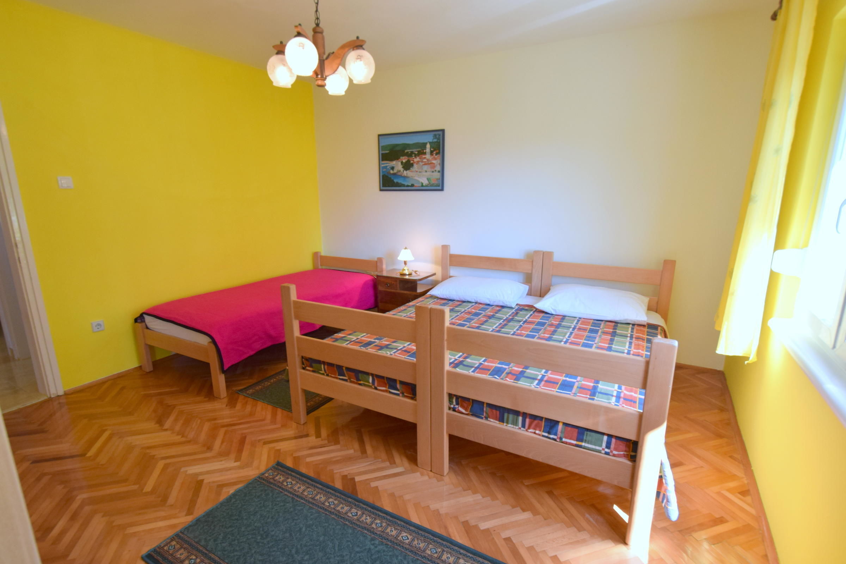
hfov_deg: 100.4
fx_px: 352
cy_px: 282
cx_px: 423
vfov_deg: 77.3
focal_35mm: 15
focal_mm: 10
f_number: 5.6
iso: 400
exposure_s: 1/125
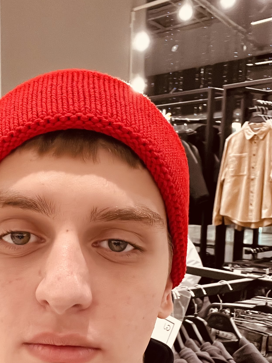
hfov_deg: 25.9
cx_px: 81
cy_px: 286
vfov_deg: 33.4
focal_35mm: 56
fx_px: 587
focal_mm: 2.71
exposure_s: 1/50
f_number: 2.2
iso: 160
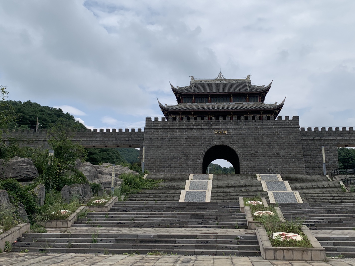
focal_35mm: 37
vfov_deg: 38.6
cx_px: 195
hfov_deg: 50.1
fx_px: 379
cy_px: 137
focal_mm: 4.25
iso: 25
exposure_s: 1/3937
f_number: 1.8
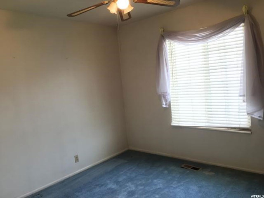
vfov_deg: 48.2
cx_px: 132
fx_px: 221
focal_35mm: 29
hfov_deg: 61.7
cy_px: 99
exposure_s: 1/30
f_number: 2.2
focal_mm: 4.15
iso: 64
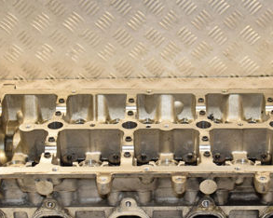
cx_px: 176
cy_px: 139
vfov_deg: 19.1
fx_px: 646
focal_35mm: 80
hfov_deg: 23.8
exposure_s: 1/200
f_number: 5
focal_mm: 26
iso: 800
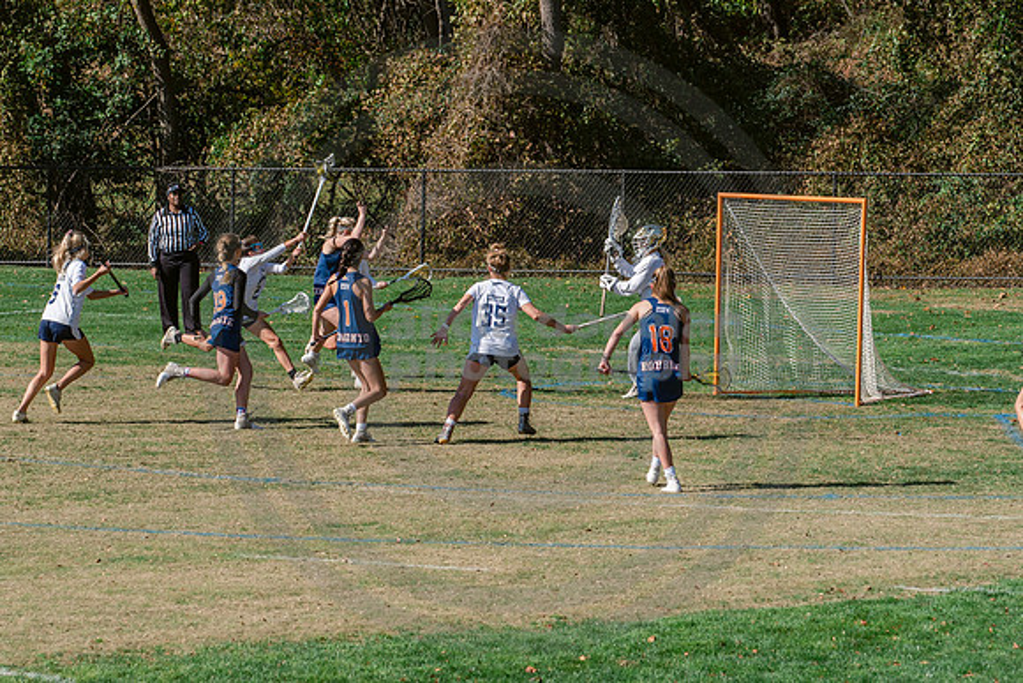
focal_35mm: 176
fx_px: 4993
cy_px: 217
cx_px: 459
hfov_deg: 11.7
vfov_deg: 7.8
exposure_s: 1/800
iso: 250
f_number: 7.1
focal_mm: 122
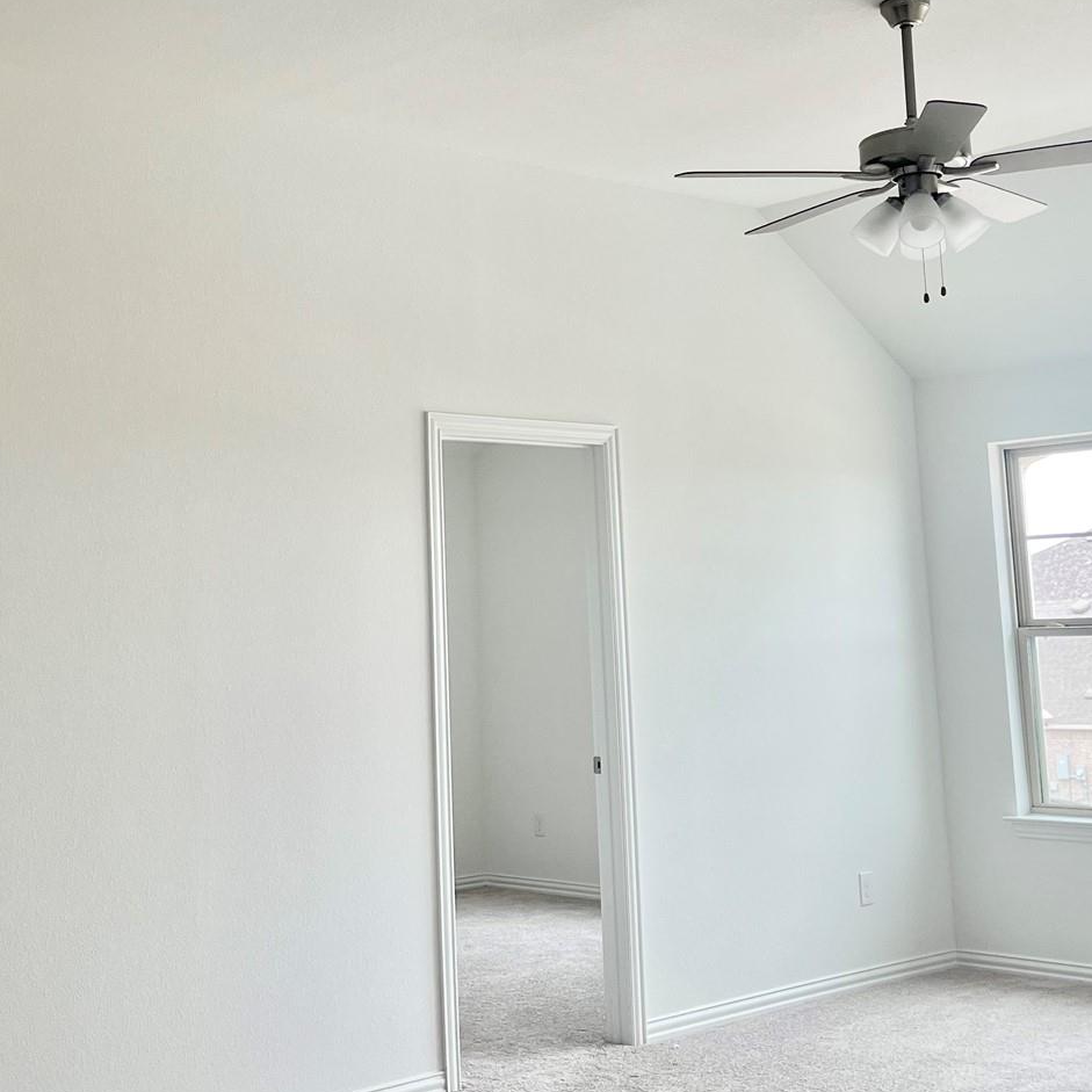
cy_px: 319
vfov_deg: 33.6
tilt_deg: +9.0
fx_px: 1785
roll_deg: +1.6
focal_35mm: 50
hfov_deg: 34.0
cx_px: 483
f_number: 1.6
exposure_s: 1/121
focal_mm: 5.1
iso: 100
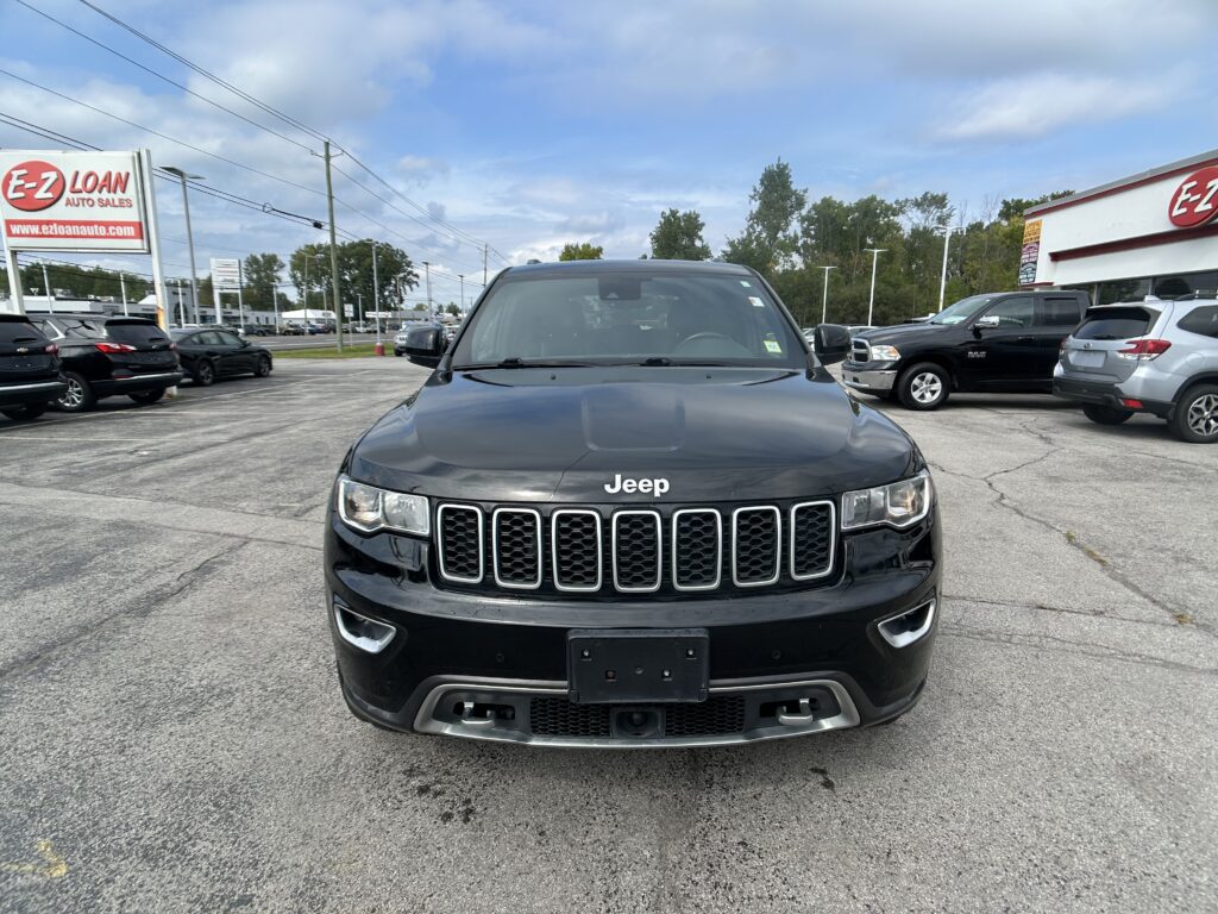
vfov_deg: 53.1
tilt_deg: -11.1
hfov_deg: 67.3
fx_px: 915
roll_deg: +0.1
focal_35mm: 26
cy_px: 457
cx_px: 609
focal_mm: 5.7
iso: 50
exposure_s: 1/2841
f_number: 1.5
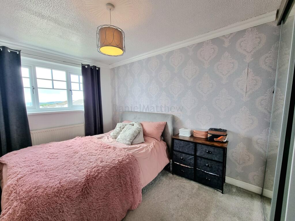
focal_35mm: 13
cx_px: 148
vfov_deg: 89.9
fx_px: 111
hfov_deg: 106.2
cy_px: 110
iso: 80
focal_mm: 2.2
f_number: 2.2
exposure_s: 1/100
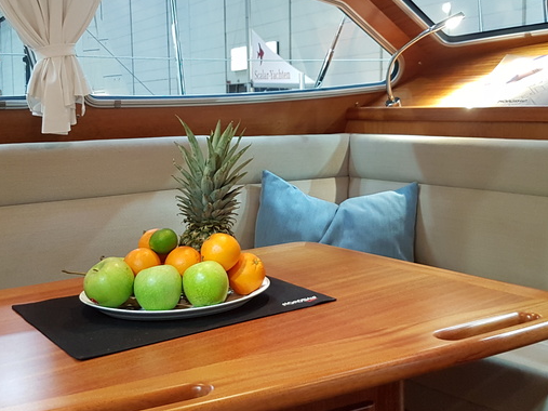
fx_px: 649
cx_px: 283
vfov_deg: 35.0
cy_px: 157
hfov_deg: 45.8
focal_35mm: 41
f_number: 1.7
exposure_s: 1/25
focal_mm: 4.2
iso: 160
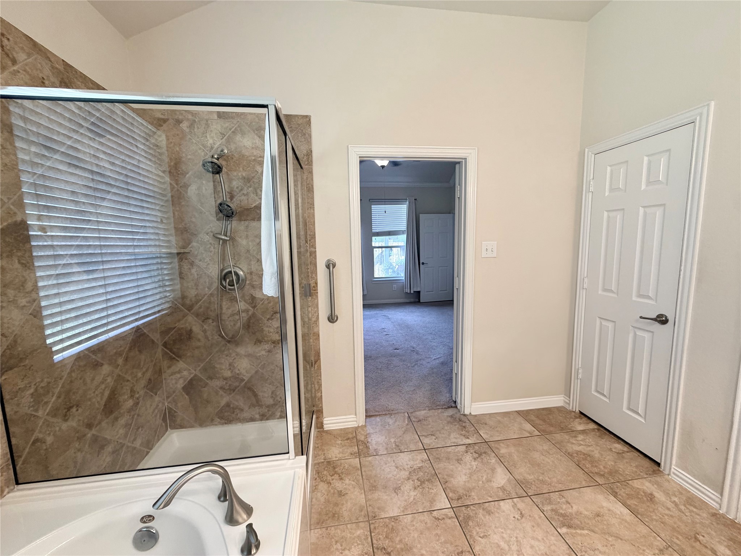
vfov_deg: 85.7
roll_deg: +0.9
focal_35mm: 14
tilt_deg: -6.5
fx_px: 300
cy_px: 278
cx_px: 370
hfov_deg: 102.1
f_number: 2.2
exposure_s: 1/60
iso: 200
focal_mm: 2.22
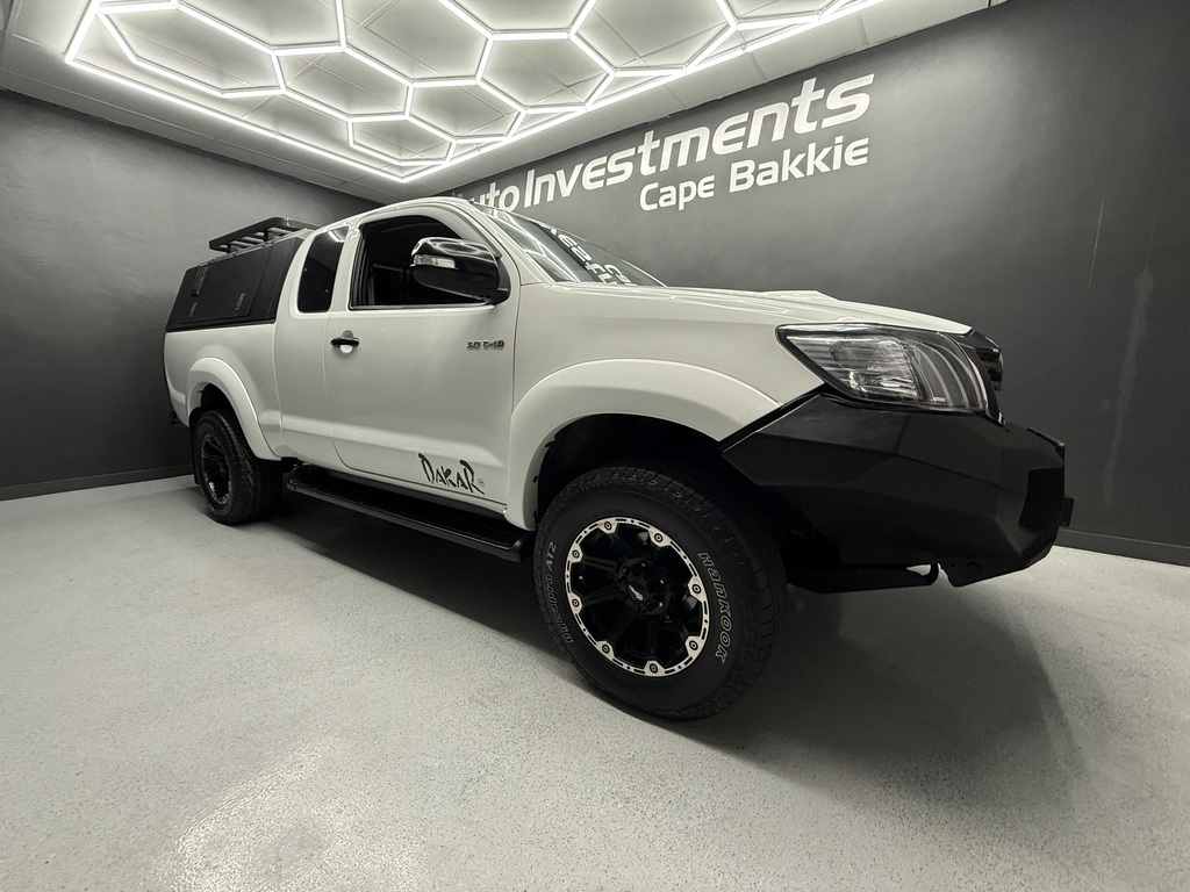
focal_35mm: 14
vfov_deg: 85.7
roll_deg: -0.1
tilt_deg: -8.3
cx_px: 595
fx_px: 481
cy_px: 446
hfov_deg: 102.1
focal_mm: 2.22
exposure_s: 1/100
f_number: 2.2
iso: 200
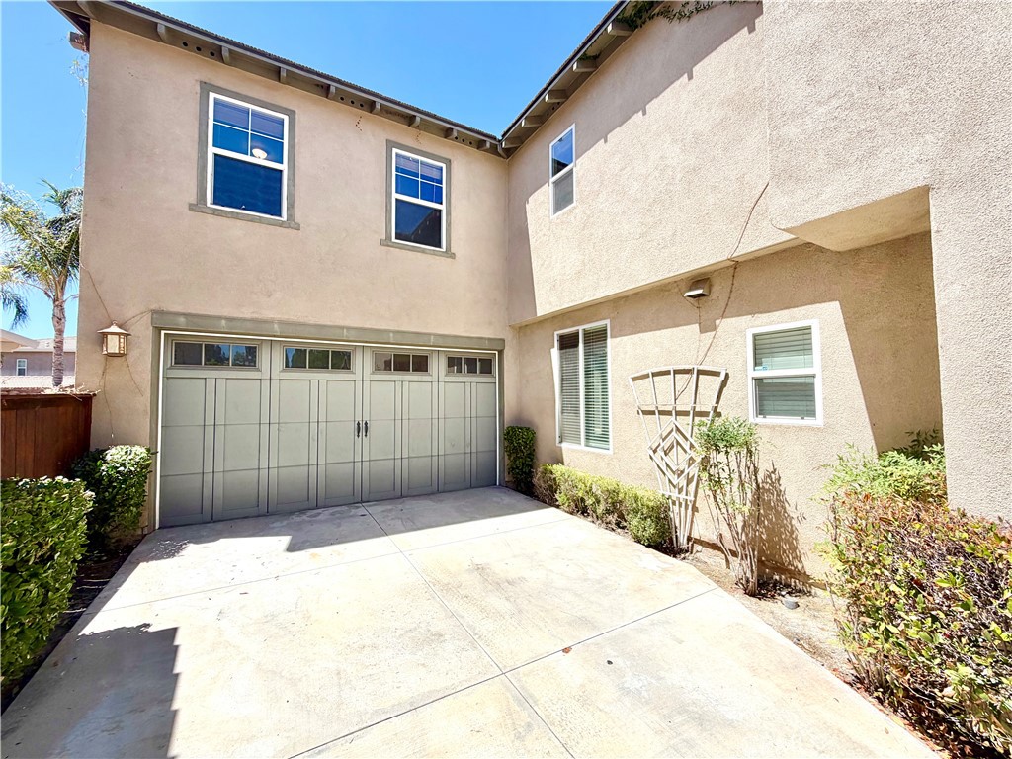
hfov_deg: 102.1
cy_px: 380
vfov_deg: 85.7
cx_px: 506
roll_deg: +0.7
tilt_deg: +2.2
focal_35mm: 14
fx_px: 409
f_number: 2.2
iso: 20
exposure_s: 1/770
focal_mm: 2.22
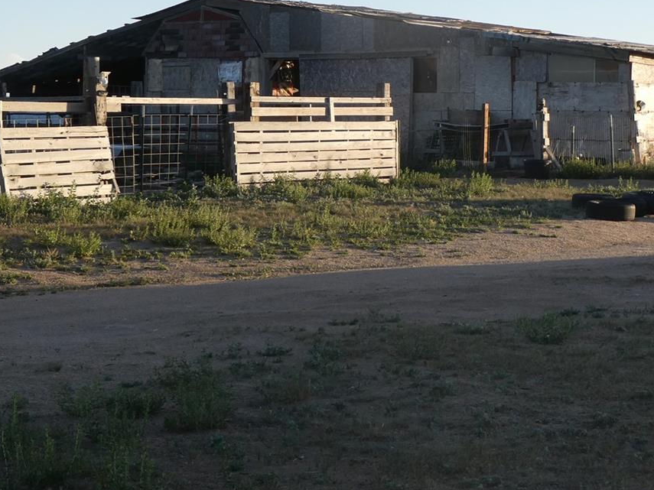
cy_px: 127
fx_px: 1813
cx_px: 373
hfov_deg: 20.4
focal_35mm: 96
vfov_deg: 15.3
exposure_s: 1/250
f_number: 4.2
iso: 80
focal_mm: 10.3
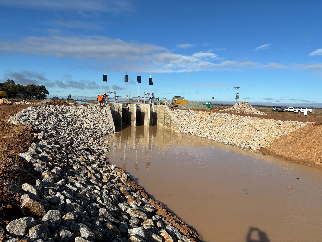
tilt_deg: -4.0
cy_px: 121
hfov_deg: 67.3
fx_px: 242
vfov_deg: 53.1
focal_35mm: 26
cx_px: 161
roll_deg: -1.8
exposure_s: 1/4854
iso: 50
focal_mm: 5.96
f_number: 1.6
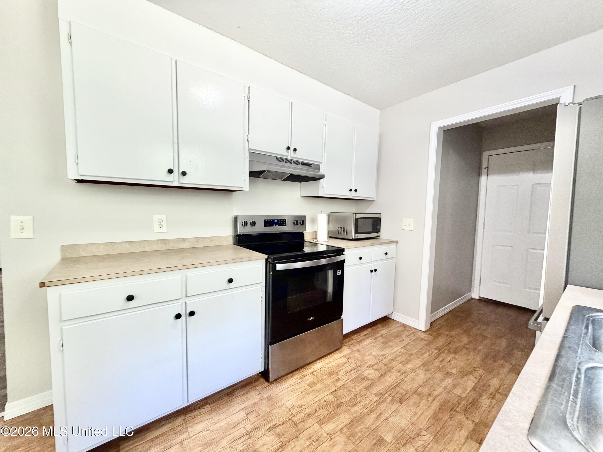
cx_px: 302
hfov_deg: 102.1
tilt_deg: -3.7
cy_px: 226
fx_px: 244
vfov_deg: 85.7
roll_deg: -1.0
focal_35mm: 14
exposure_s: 1/120
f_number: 2.2
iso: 320
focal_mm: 2.22
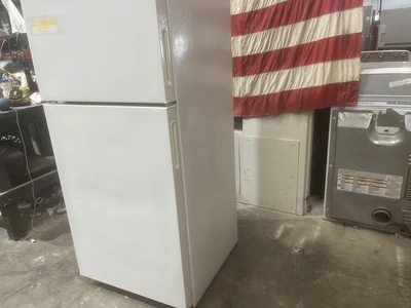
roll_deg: +5.2
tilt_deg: -18.5
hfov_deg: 67.3
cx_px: 206
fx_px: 309
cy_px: 154
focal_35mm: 26
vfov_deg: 53.1
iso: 100
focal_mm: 5.1
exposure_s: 1/60
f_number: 1.6
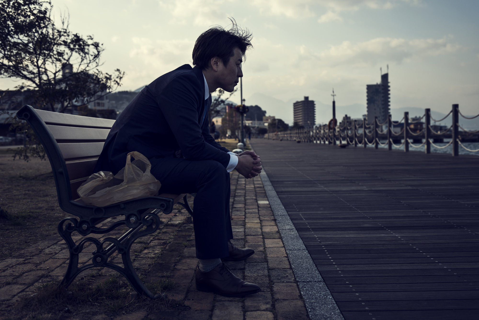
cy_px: 160
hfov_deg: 53.1
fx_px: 479
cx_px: 240
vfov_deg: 36.9
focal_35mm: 36
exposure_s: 1/500
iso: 64
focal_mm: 36
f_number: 4
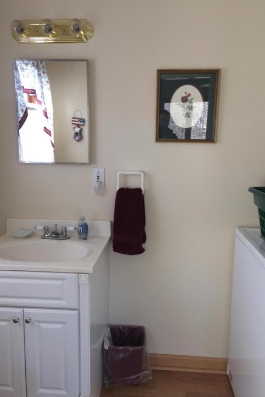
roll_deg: -0.1
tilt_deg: -9.4
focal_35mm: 32
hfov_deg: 41.1
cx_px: 137
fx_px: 353
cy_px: 199
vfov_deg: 58.7
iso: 50
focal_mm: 4.15
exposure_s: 1/30
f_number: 2.2
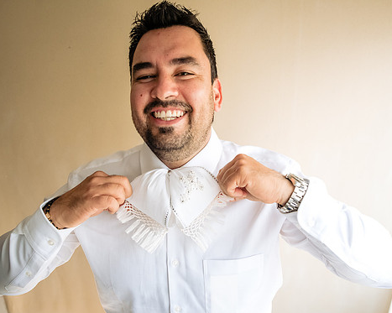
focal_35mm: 28
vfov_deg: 51.5
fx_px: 325
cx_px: 212
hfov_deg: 62.1
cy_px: 162
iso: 1600
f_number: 4
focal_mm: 24
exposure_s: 1/400
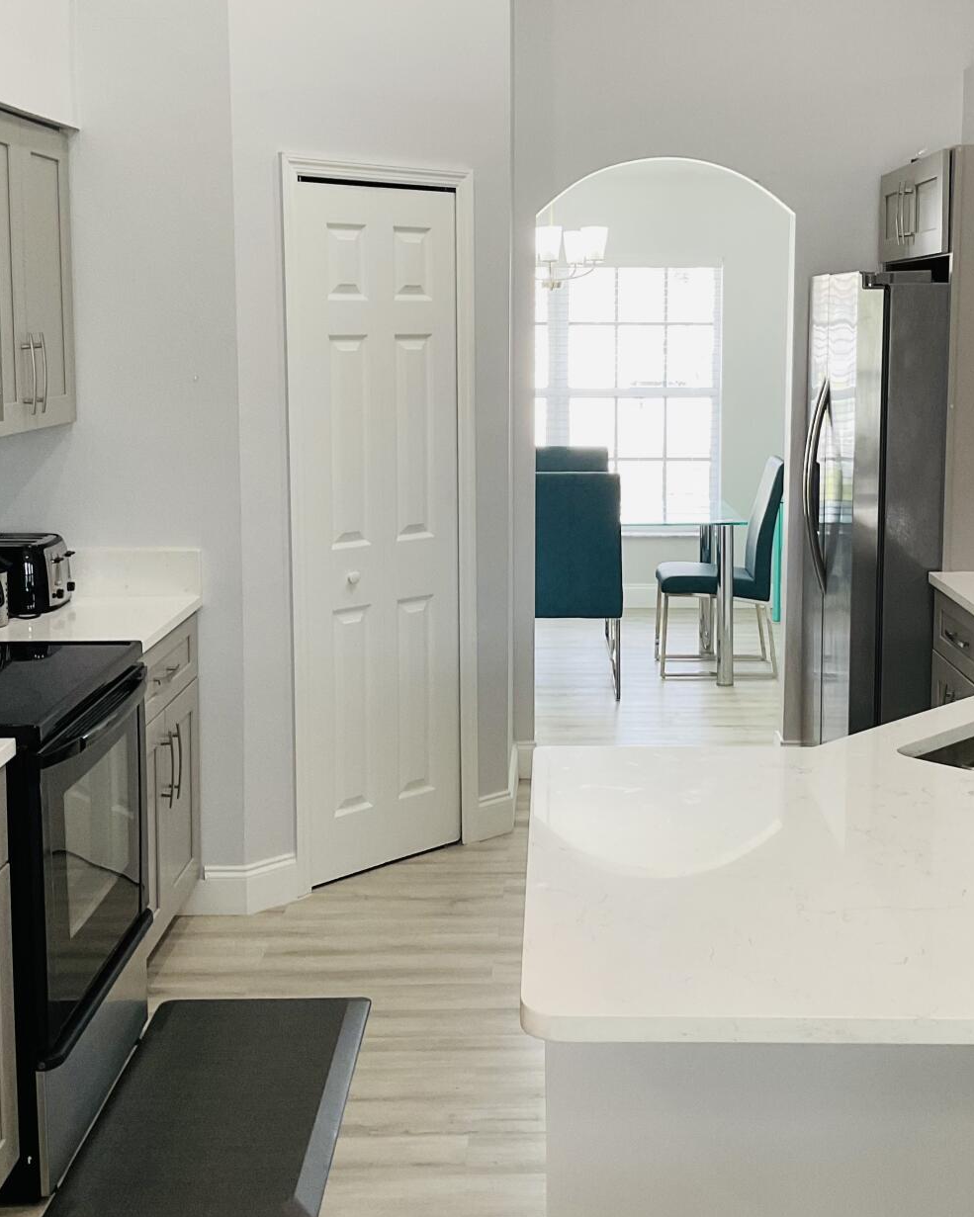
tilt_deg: -5.3
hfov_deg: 32.7
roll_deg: -1.2
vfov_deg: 40.2
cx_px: 565
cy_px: 506
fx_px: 1657
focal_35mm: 46
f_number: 1.8
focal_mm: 3
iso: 64
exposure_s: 1/60
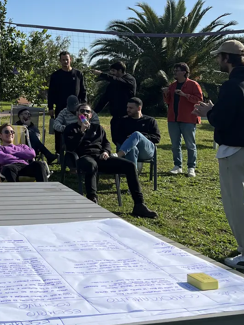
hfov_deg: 23.3
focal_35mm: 59
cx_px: -23
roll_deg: +0.5
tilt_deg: +3.0
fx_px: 554
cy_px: 69
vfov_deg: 31.9
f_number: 1.5
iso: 50
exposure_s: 1/6211
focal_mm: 5.7
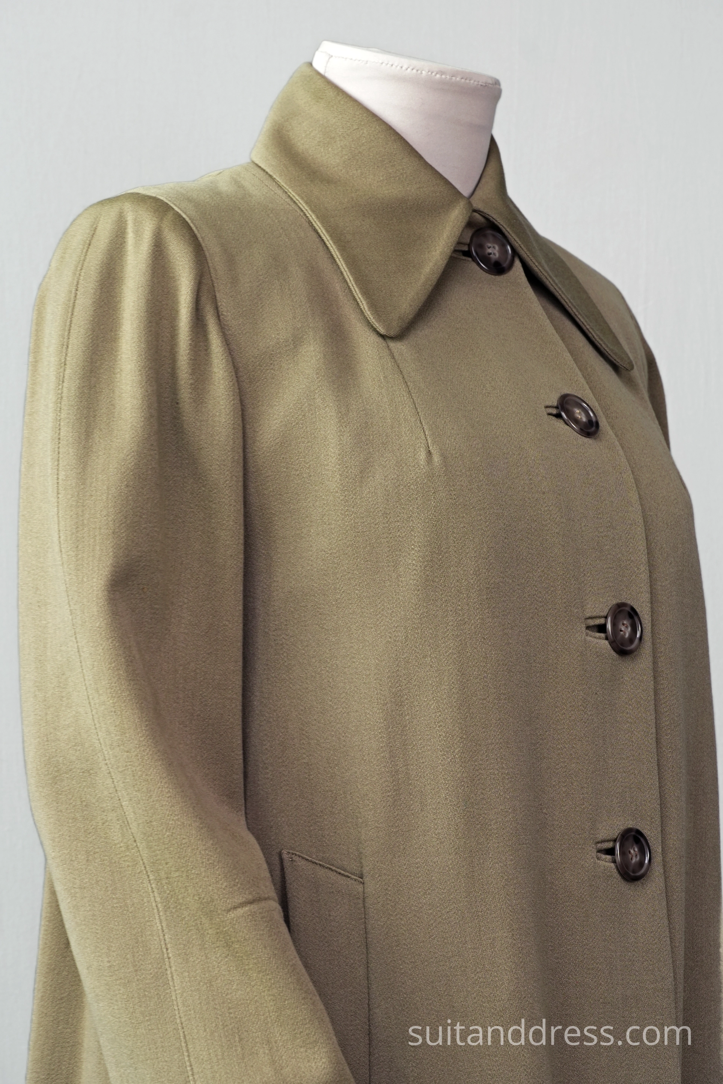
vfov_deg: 18.4
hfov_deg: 12.3
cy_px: 542
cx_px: 362
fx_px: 3344
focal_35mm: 111
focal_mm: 74
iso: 320
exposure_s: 1/30
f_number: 8
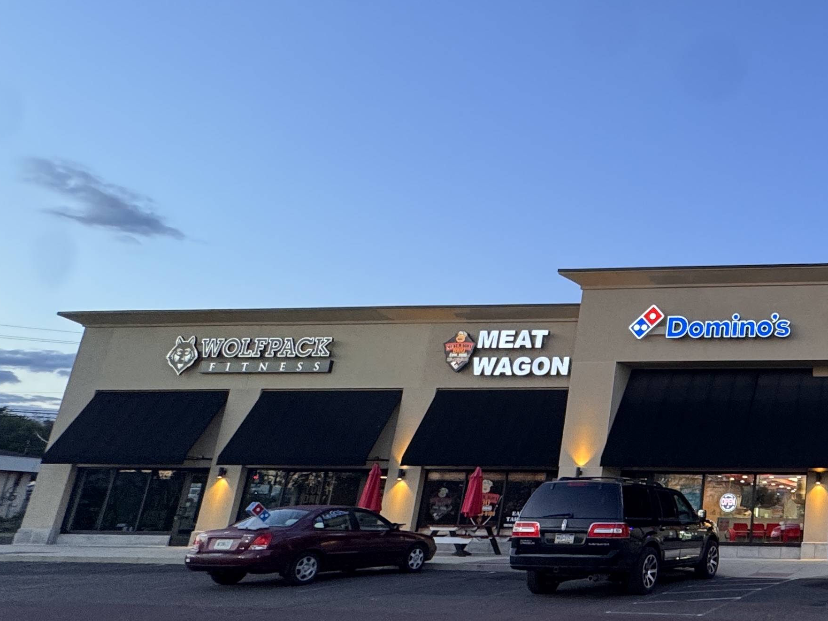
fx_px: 765
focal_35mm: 32
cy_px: 333
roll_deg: -0.9
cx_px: 932
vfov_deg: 44.1
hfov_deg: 42.9
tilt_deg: +15.4
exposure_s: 1/120
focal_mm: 2.22
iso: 160
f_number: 2.2
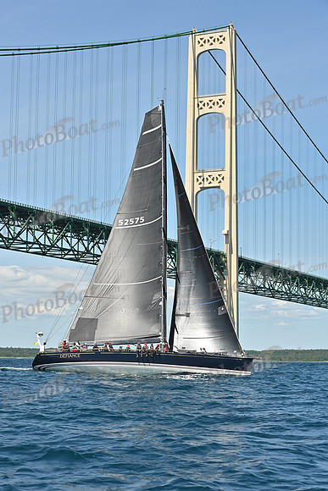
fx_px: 1120
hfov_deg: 16.7
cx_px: 164
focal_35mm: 82
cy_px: 246
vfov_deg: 24.8
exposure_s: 1/1000
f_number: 10
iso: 320
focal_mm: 82
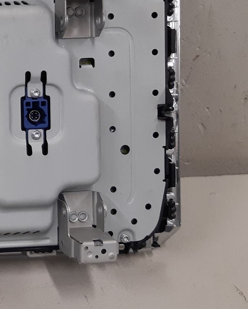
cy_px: 117
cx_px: -131
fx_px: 615
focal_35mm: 67
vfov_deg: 28.2
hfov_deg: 19.6
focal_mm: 3.93
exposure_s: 1/50
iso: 125
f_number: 1.7
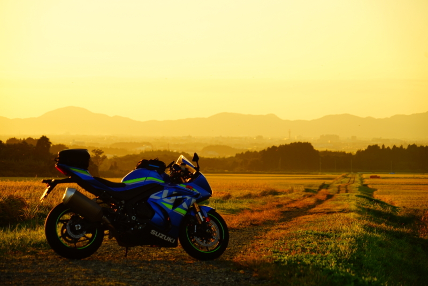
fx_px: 1736
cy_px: 143
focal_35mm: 146
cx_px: 214
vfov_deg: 9.4
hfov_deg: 14.1
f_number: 6.3
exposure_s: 1/160
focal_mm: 146
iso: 100
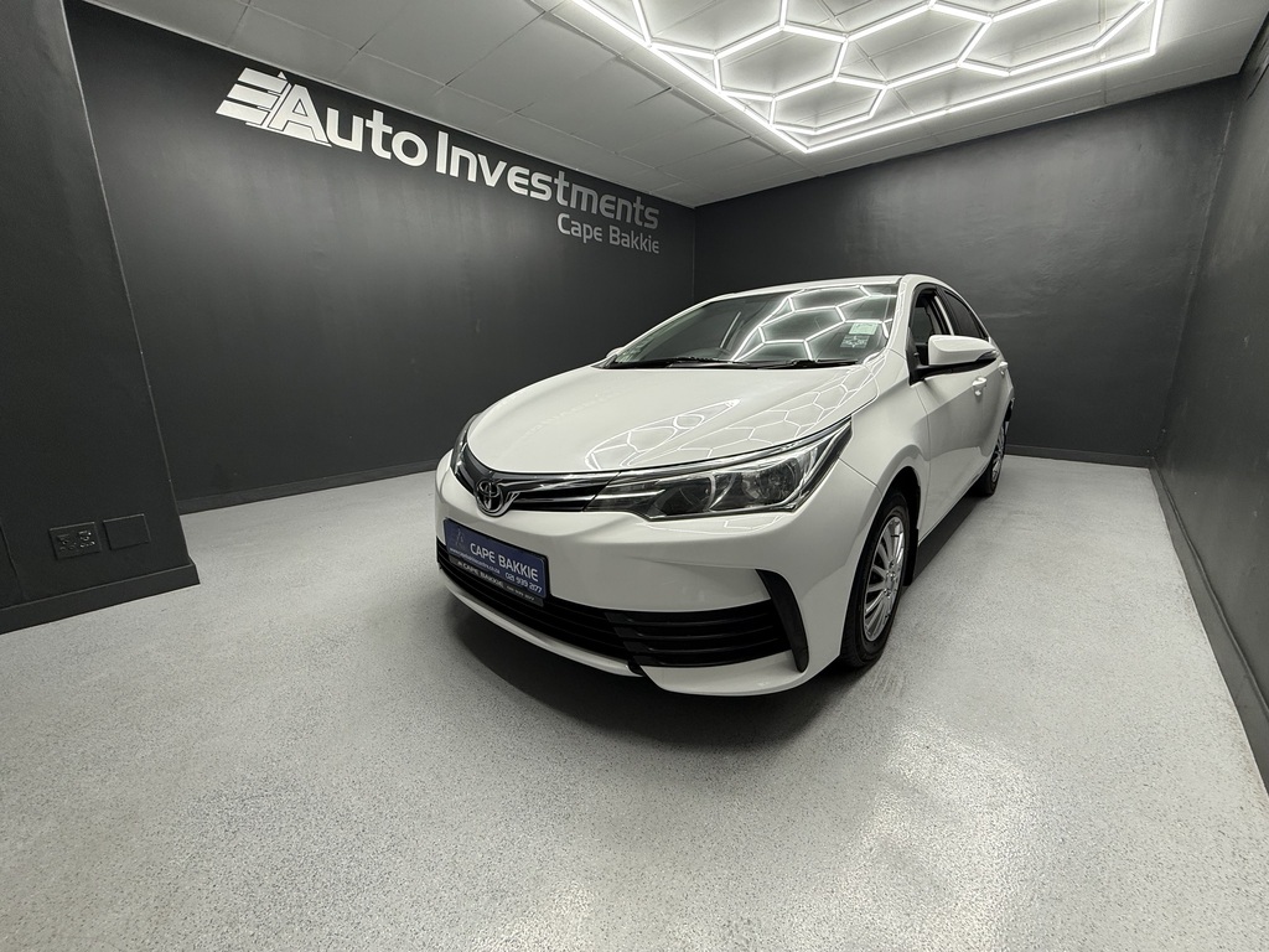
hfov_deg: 102.1
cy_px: 476
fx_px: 513
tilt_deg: -12.3
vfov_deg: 85.7
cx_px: 634
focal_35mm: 14
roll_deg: +0.5
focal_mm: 2.22
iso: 100
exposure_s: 1/100
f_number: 2.2
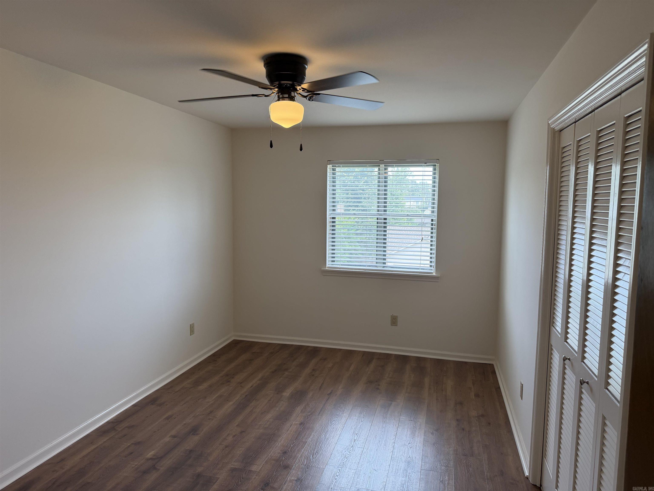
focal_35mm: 24
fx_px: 453
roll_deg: -1.2
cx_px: 327
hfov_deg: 71.6
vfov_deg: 56.8
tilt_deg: -5.7
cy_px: 246
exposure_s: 1/204
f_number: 1.78
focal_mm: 6.76
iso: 125
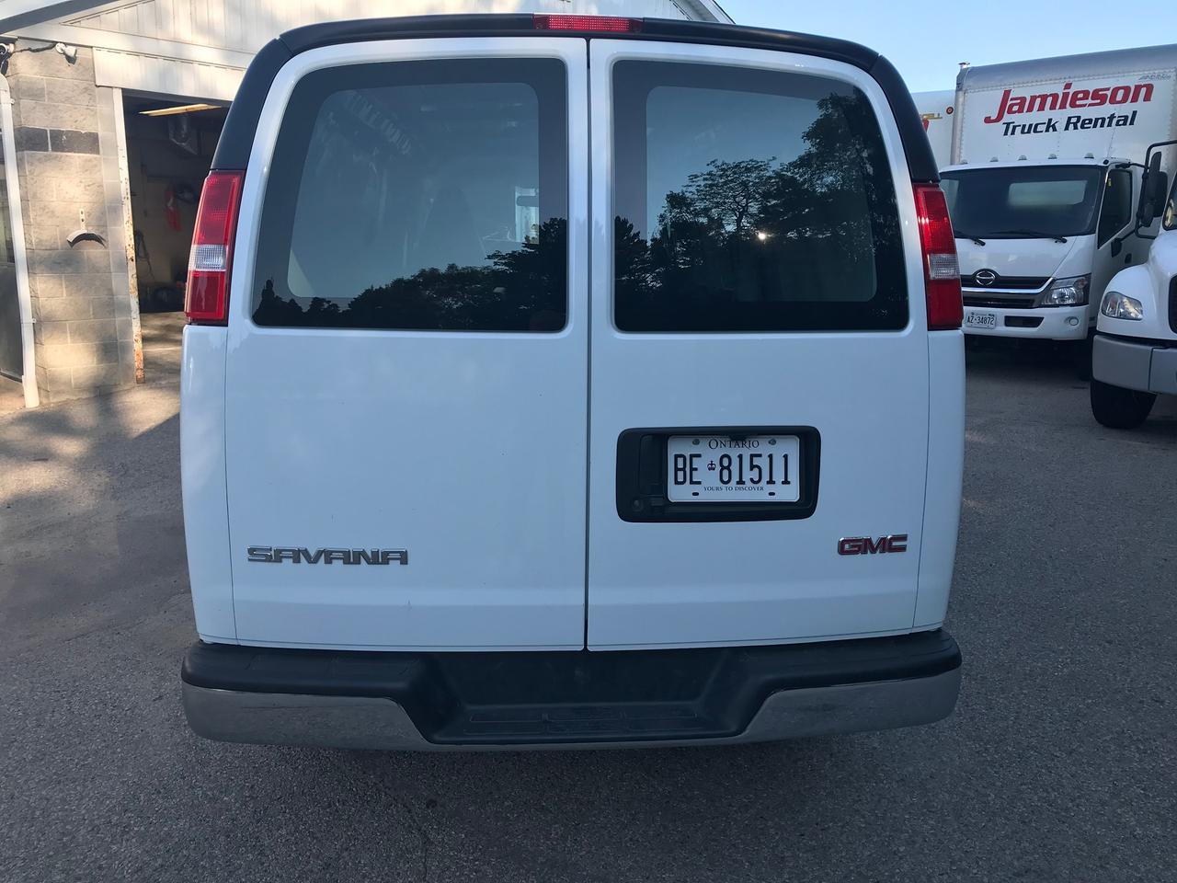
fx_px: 952
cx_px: 588
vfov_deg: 49.7
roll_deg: -2.7
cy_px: 442
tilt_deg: -10.9
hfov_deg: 63.4
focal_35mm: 28
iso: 20
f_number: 1.8
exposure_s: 1/587
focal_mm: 3.99
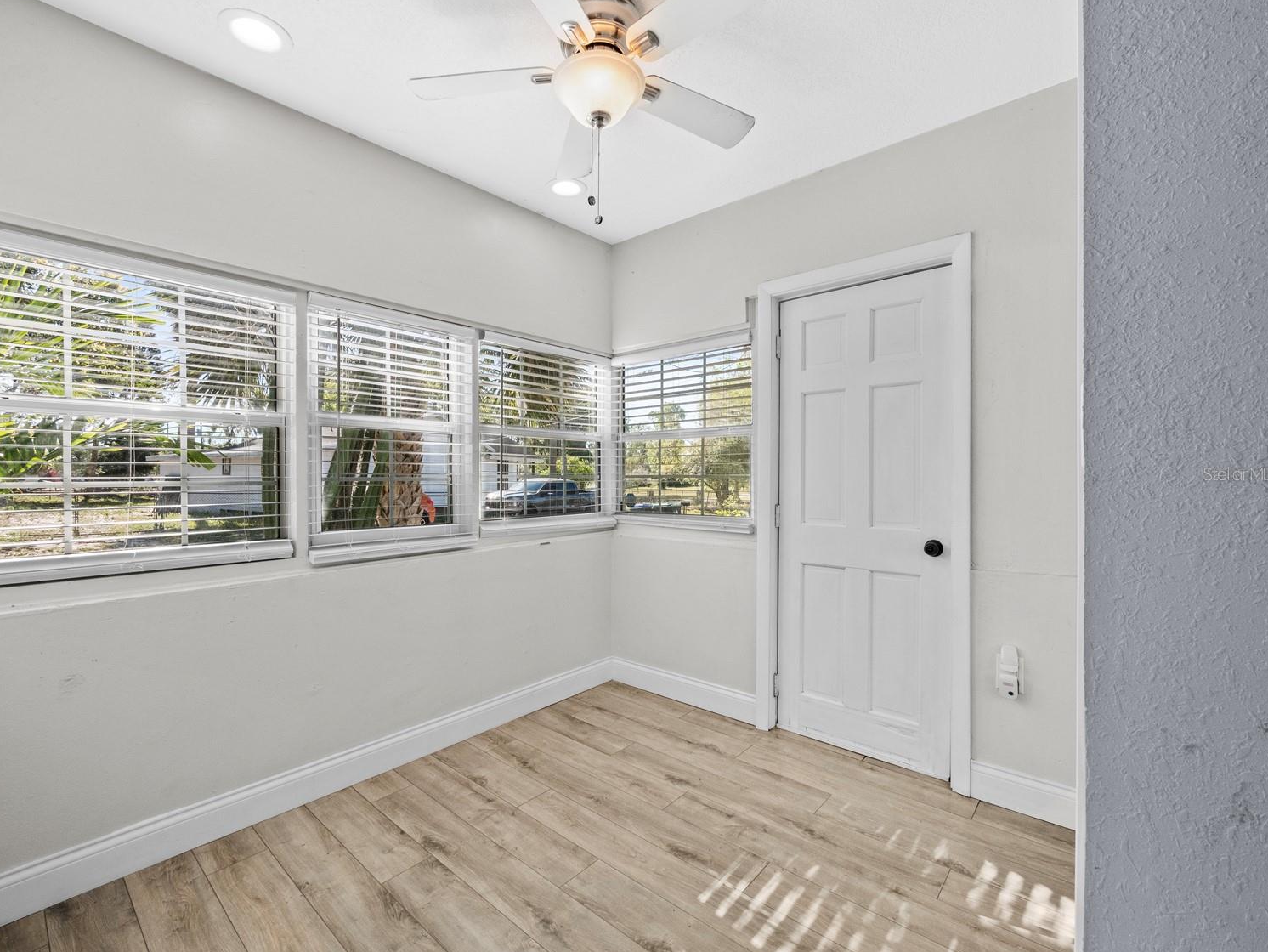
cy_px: 473
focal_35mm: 15
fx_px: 550
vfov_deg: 81.8
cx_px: 604
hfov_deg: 98.1
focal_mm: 7
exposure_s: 1/100
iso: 800
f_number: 8
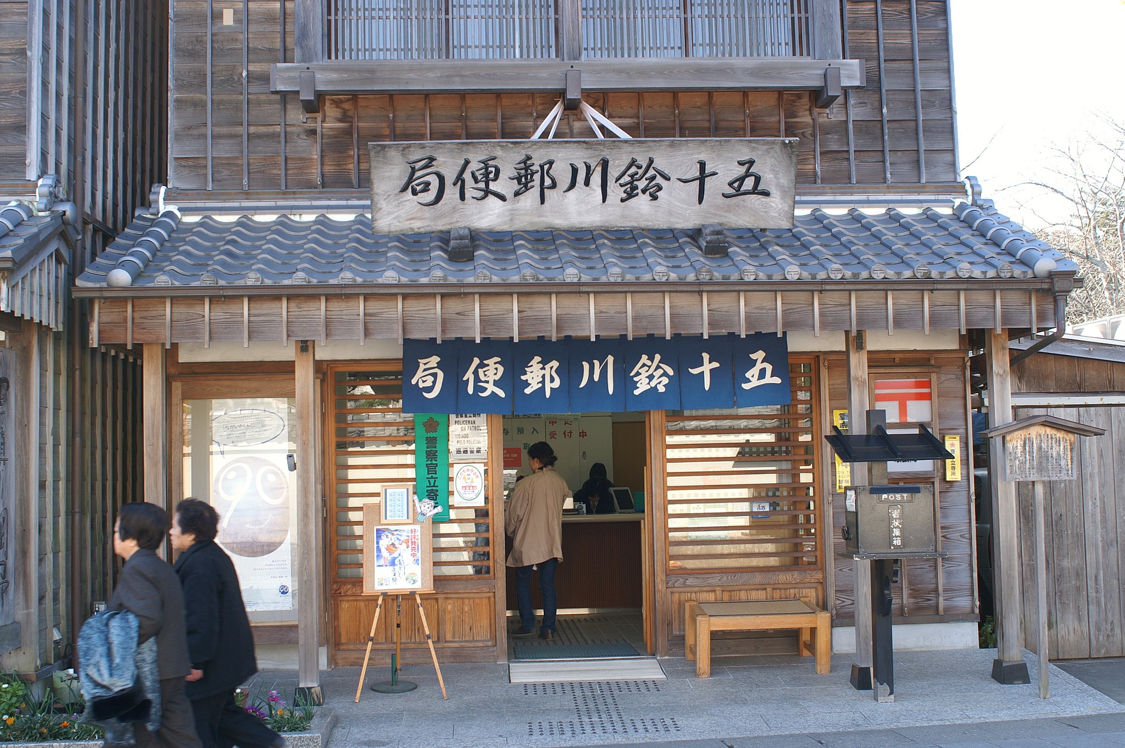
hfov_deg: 46.4
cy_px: 374
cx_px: 562
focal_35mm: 42
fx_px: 1311
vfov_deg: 31.8
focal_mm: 28
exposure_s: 1/60
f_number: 5.6
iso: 100
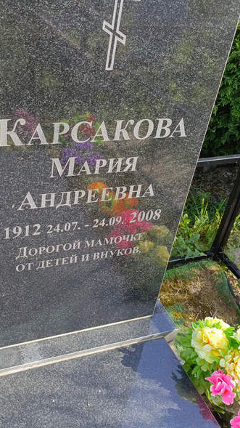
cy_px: 212
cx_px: 85
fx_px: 419
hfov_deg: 31.8
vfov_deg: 54.0
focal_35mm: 37
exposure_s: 1/277
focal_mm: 4.76
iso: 112
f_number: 1.69
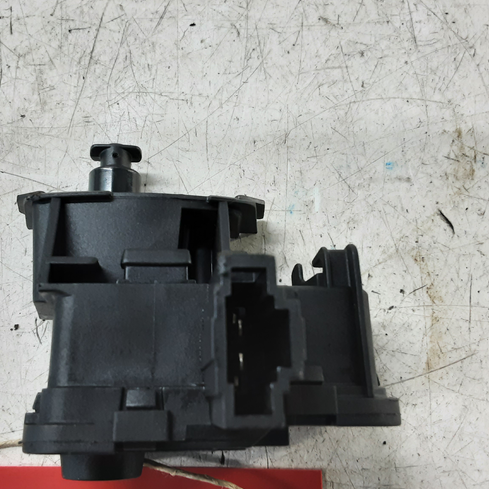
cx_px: 190
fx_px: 543
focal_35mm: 34
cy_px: 231
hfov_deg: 48.1
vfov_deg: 48.4
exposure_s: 1/50
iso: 125
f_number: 1.9
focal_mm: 2.91
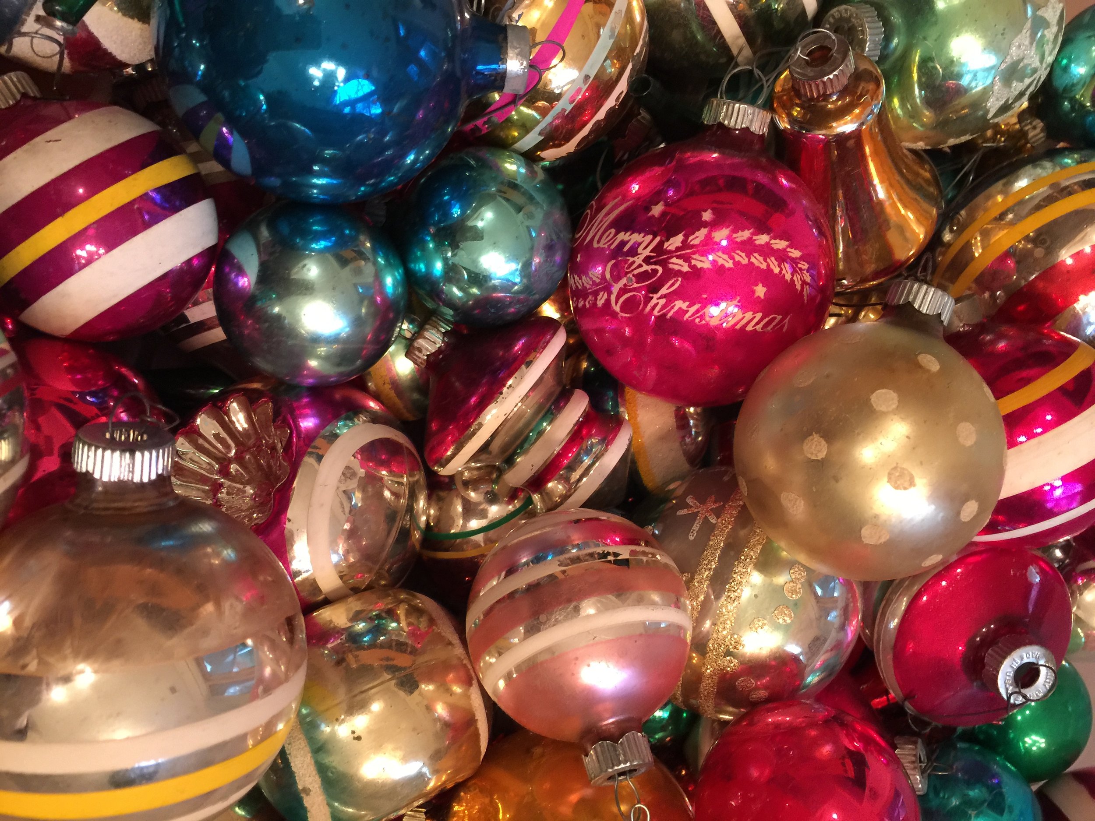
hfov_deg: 61.7
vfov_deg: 48.2
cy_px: 410
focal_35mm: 29
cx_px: 548
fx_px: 917
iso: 125
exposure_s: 1/10
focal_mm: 4.15
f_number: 2.2
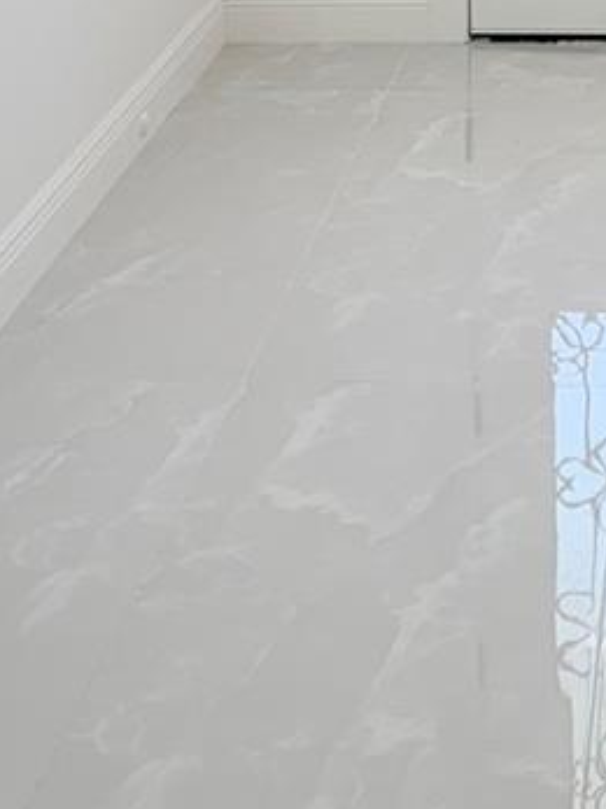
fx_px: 1939
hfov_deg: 17.4
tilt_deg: -6.1
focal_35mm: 83
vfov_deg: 20.5
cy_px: -364
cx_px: 599
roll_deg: +1.1
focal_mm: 6.76
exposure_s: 1/310
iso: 80
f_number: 1.78
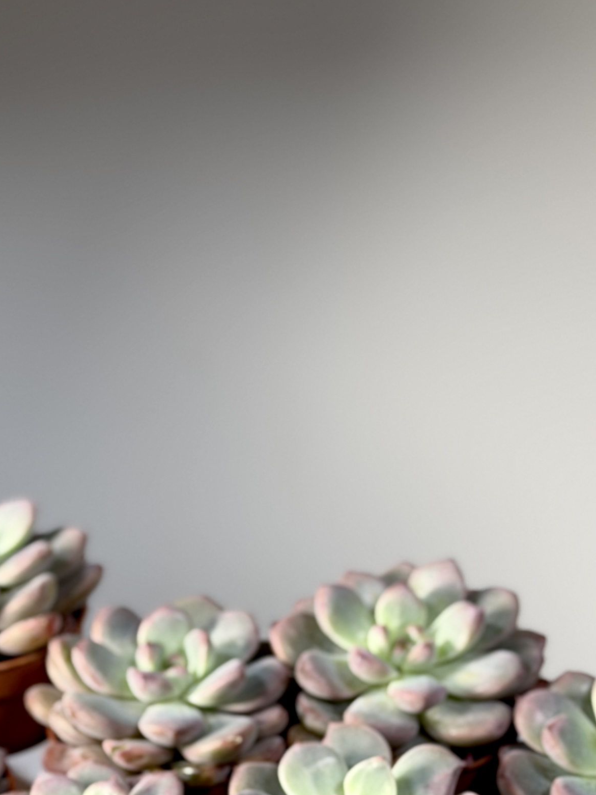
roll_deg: +1.8
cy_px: 862
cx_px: 71
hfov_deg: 11.9
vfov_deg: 15.5
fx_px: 2846
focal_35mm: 124
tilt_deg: -9.4
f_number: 1.78
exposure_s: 1/121
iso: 80
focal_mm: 6.76
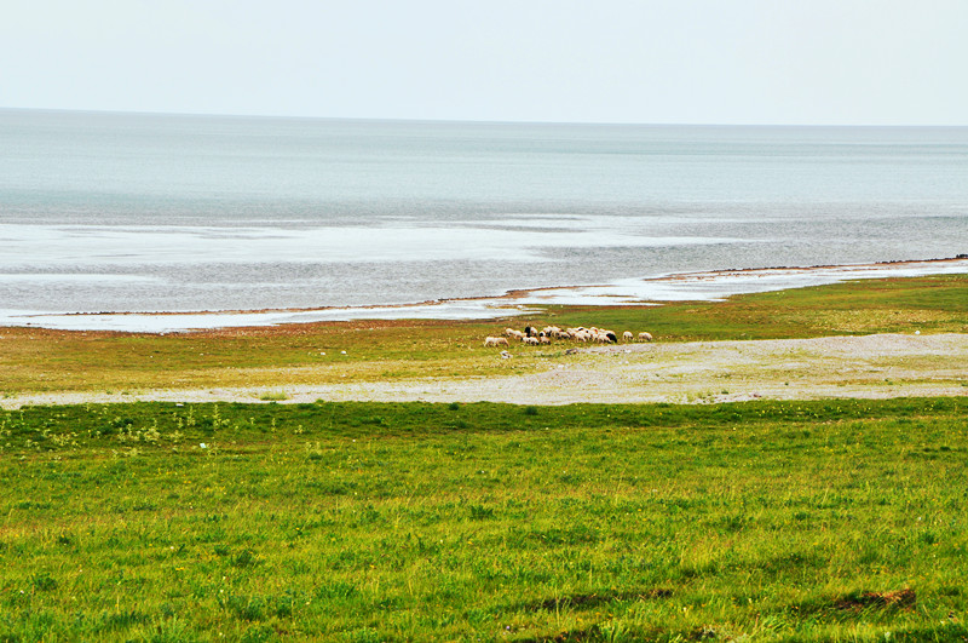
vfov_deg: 8.7
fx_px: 4229
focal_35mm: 158
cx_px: 484
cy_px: 322
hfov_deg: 13.1
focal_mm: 105
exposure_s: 1/160
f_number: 14
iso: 200
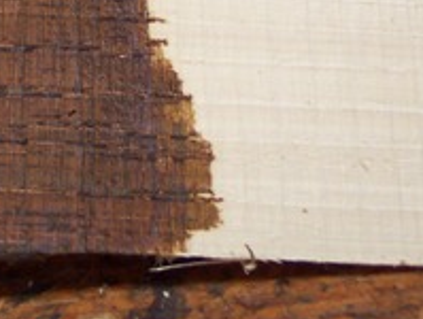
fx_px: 1494
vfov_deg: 11.7
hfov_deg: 16.0
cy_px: -138
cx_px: 70
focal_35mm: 122
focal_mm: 8
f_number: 2.8
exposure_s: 1/45
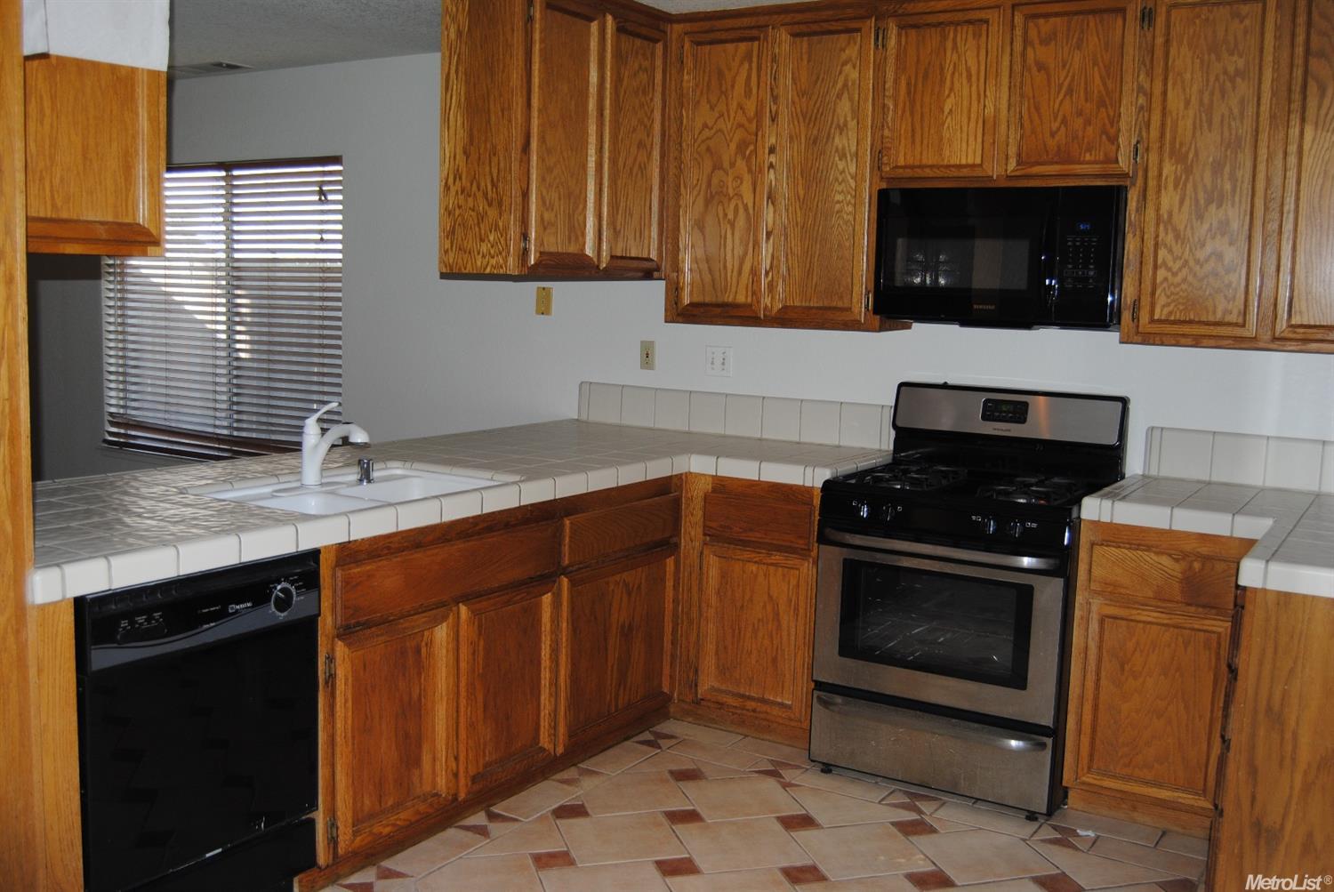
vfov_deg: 38.4
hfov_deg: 55.1
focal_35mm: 34
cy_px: 446
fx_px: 1279
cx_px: 667
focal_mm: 23
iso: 200
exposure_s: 1/60
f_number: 3.8
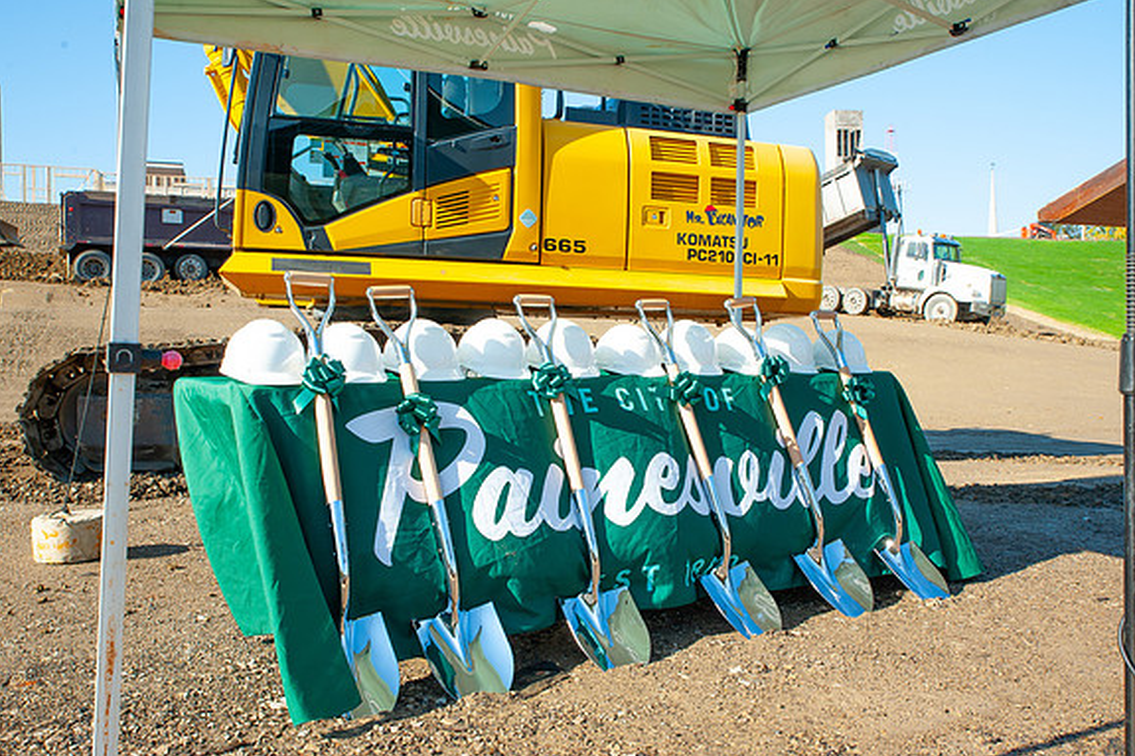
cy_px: 377
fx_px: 1009
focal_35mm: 32
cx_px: 579
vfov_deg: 41.1
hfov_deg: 58.7
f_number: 14
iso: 400
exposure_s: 1/250
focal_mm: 30
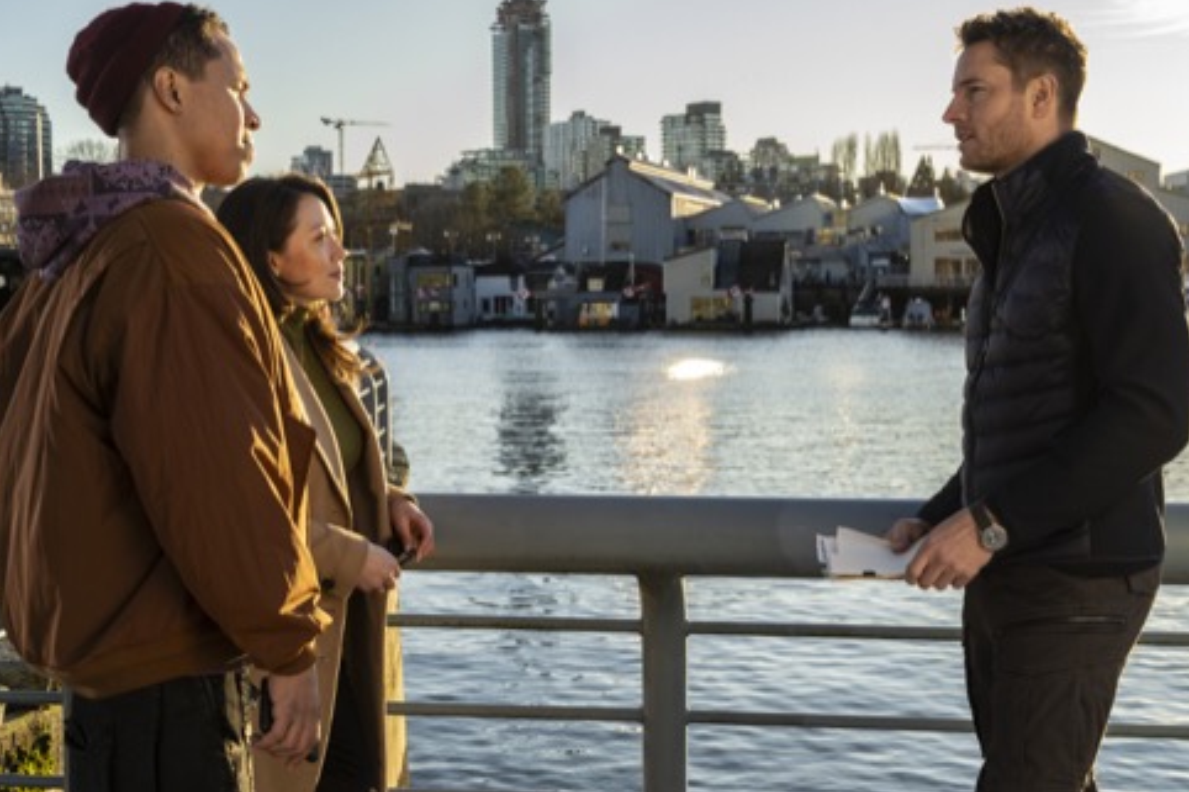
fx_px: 1849
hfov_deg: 35.7
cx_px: 599
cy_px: 384
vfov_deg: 24.2
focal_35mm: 56
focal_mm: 54
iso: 800
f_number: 11
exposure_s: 1/100
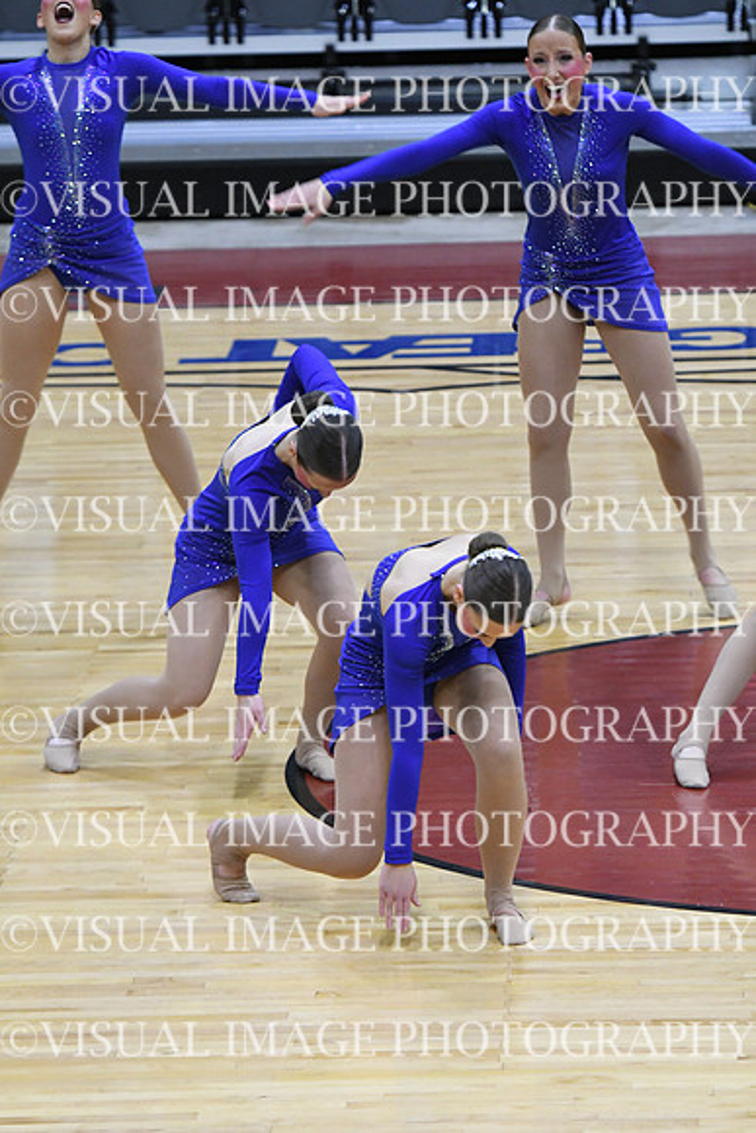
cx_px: 378
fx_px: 7555
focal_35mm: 240
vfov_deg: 8.6
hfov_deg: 5.7
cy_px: 566
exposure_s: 1/400
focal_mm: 160
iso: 4000
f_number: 3.5
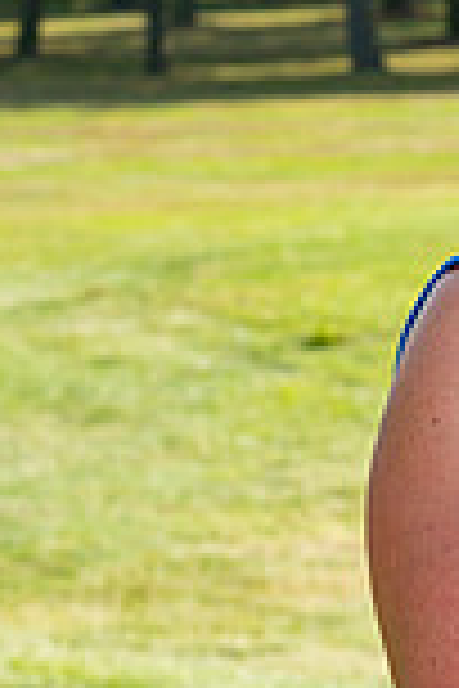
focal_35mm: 411
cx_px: 1089
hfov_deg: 3.3
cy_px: 346
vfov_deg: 5.0
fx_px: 7860
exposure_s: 1/200
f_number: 9
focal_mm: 86
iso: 100
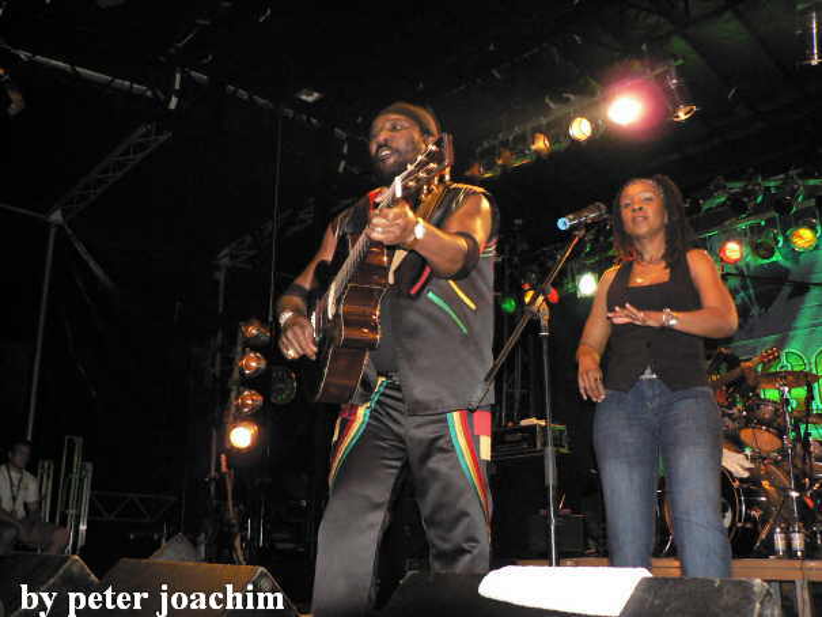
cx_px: 411
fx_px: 831
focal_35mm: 35
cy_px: 308
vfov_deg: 40.7
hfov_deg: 52.6
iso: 400
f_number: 2.8
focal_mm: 6
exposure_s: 1/60
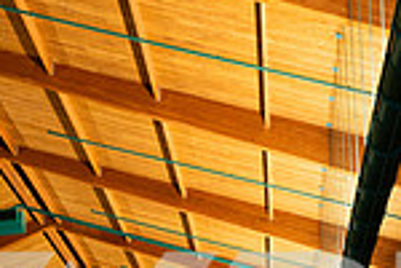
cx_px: 184
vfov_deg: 12.6
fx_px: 1069
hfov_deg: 21.2
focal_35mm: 96
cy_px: 525
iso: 800
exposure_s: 1/200
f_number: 5
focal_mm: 32
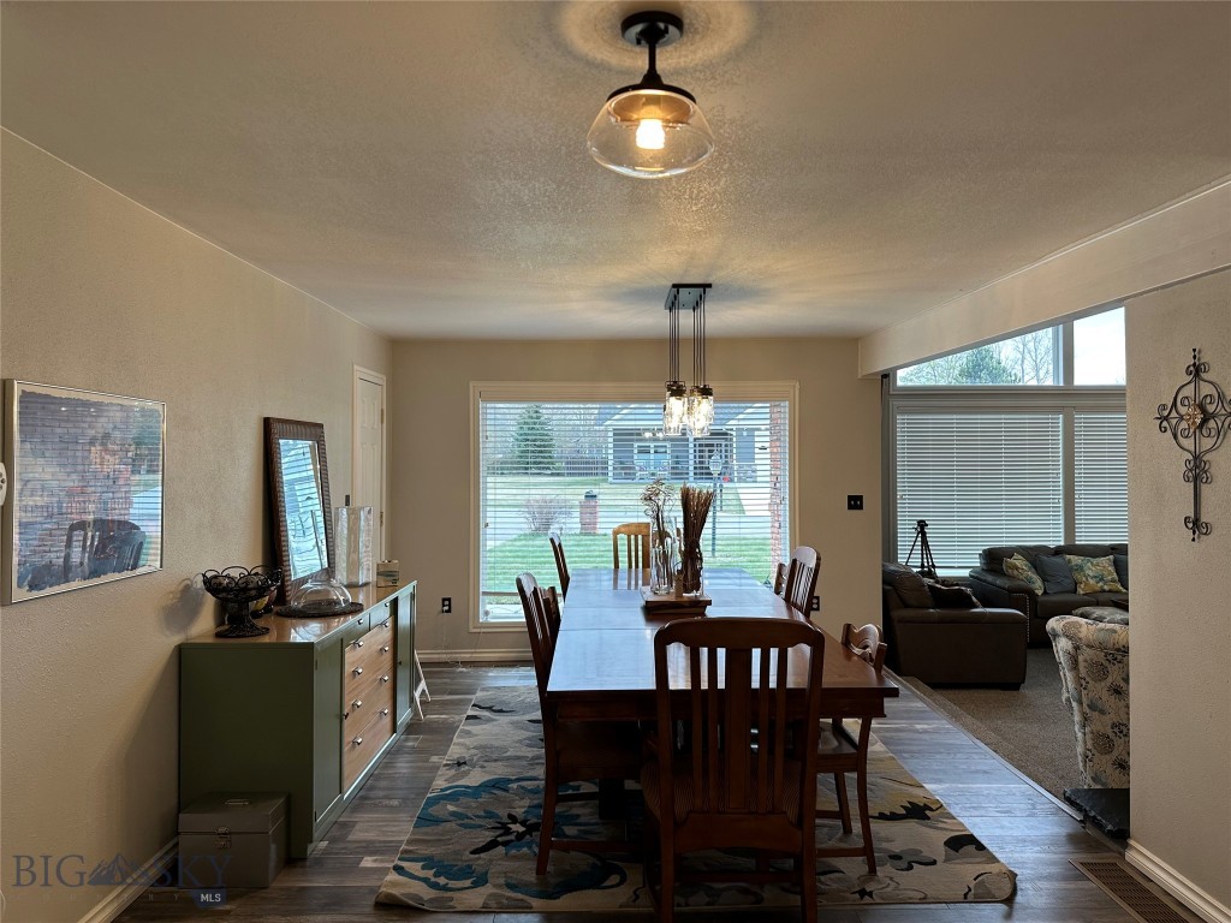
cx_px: 616
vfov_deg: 56.8
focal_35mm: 24
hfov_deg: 71.6
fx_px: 853
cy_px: 462
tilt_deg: +1.6
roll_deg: -0.5
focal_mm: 6.86
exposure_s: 1/120
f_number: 1.78
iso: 80
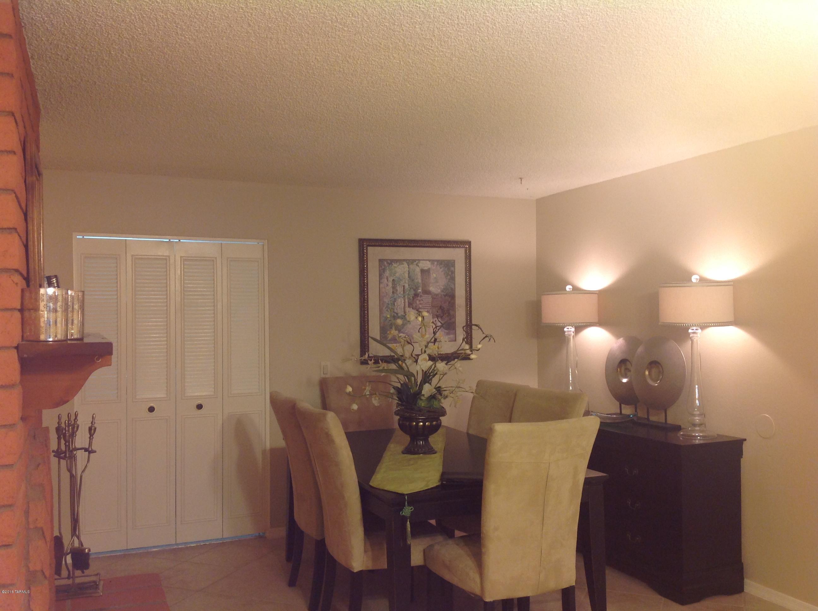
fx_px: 826
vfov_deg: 40.6
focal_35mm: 35
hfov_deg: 52.7
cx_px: 409
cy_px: 306
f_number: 2.4
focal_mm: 4.28
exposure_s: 1/15
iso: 64
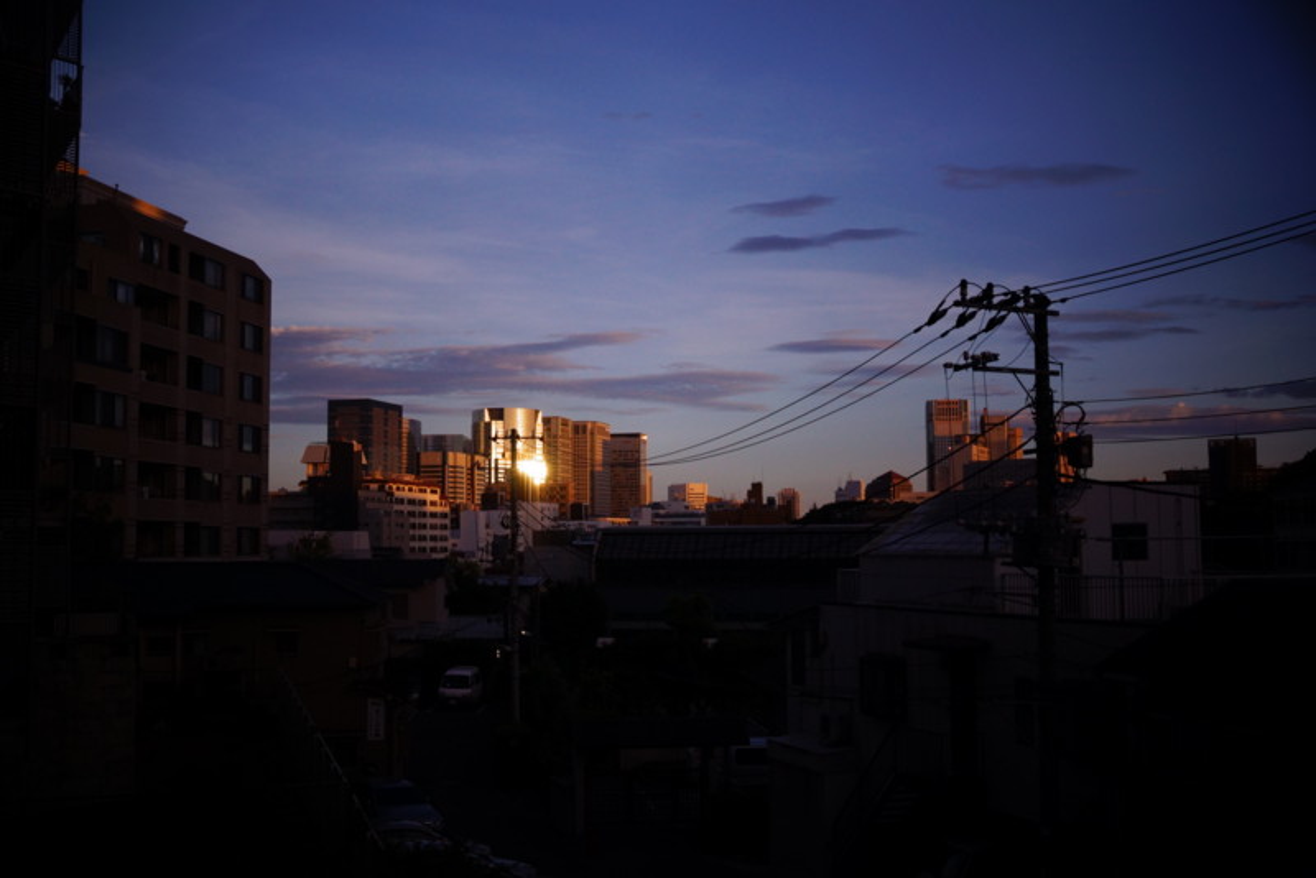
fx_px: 1426
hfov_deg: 49.5
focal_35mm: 39
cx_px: 658
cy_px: 439
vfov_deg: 34.2
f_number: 3.2
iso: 320
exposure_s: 1/4000
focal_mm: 26
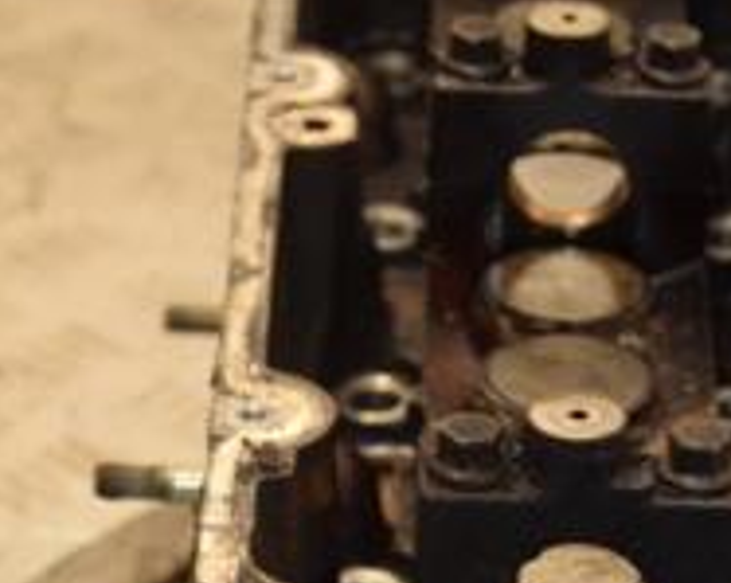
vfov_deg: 7.1
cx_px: 469
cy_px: 677
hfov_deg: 8.9
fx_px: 4687
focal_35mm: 217
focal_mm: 48
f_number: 4.8
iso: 800
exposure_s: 1/125
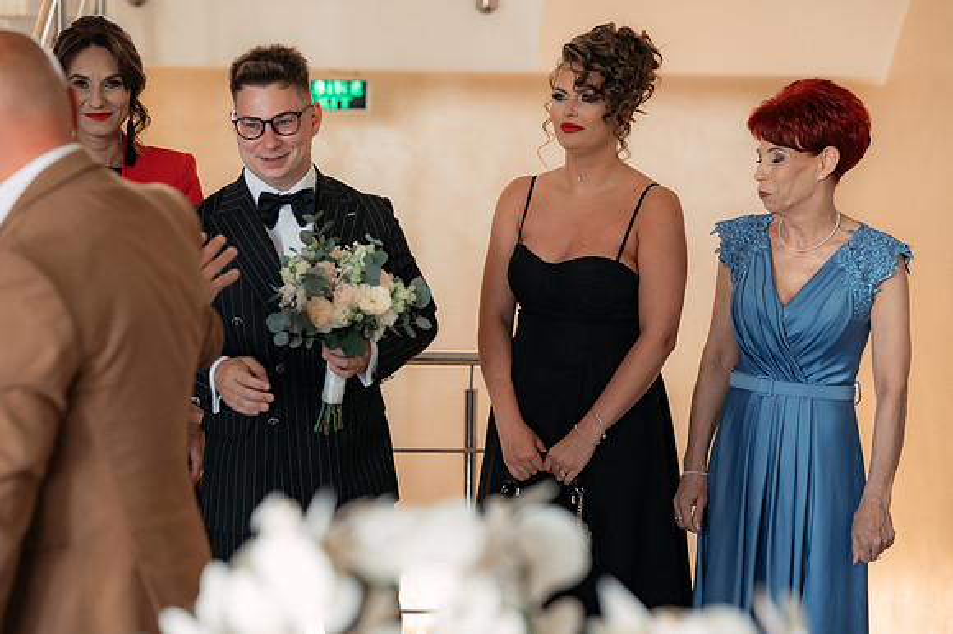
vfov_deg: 16.1
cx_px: 476
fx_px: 2249
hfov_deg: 23.9
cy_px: 317
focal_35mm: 85
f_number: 3.2
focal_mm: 85
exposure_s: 1/200
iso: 1600
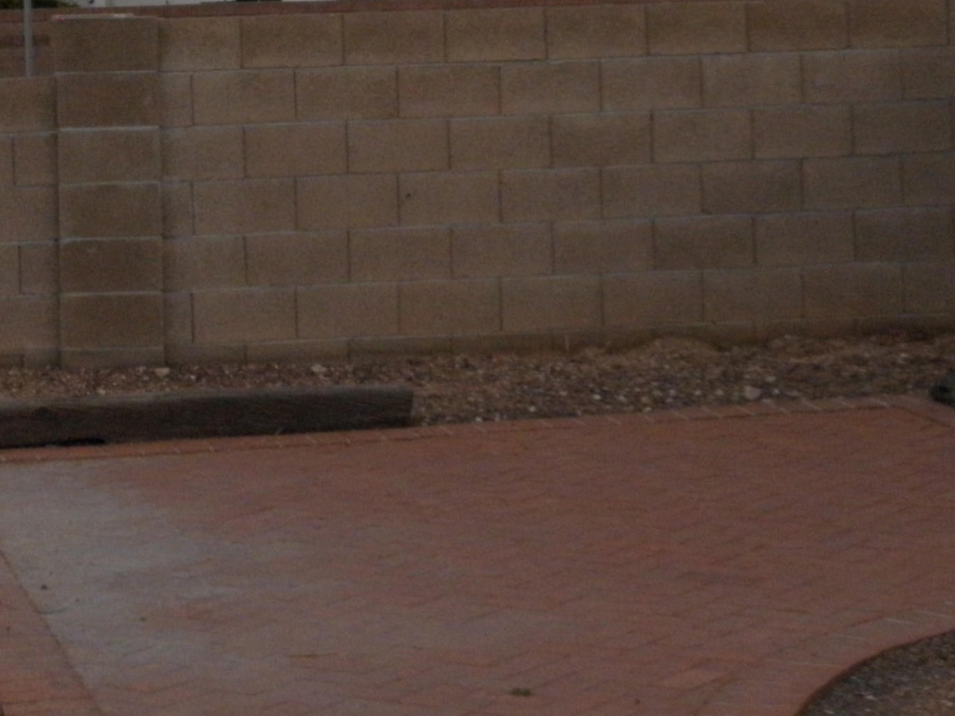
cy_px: -34
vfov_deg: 12.3
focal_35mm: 119
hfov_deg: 16.4
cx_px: 136
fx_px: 3283
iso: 250
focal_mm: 9.7
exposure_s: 1/125
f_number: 4.1
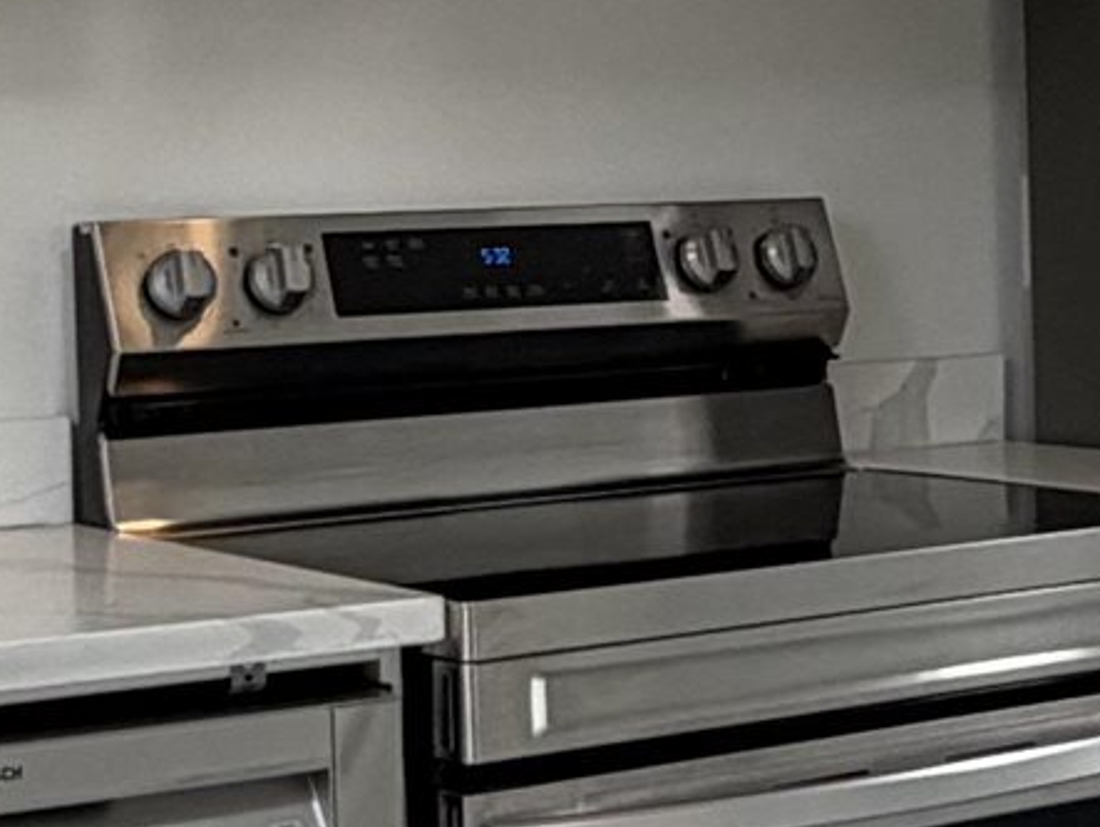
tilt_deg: -2.2
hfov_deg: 20.2
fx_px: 3085
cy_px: 281
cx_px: 700
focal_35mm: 97
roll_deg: +1.7
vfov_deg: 15.2
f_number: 2.2
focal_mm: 2.22
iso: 125
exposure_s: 1/120
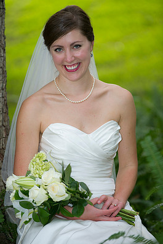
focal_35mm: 198
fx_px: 1343
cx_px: 73
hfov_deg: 6.9
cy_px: 114
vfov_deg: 10.4
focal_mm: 175
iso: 400
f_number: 2.8
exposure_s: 1/200
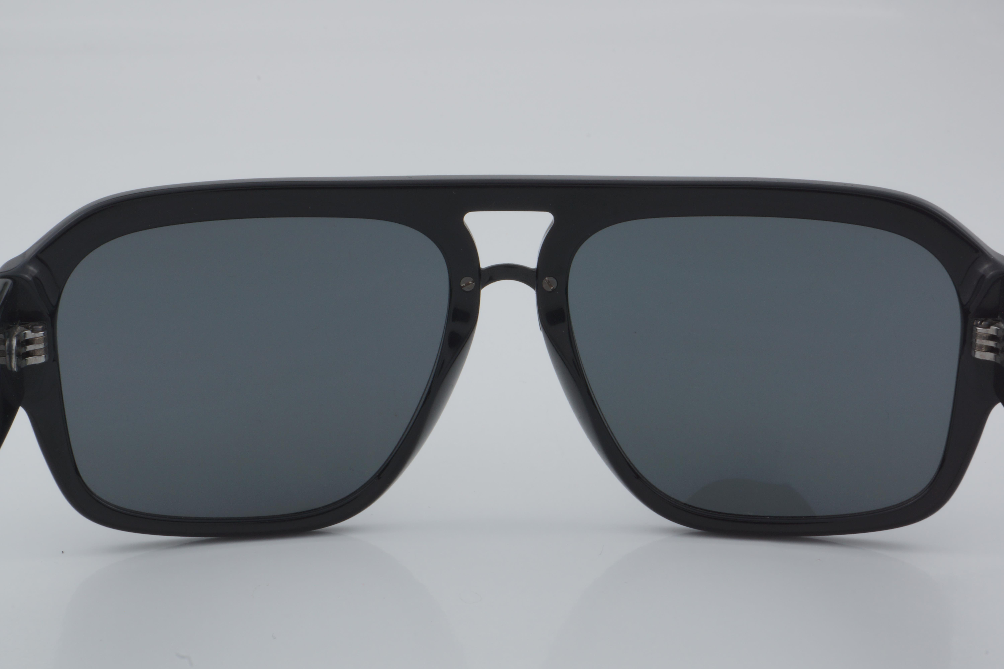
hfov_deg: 29.9
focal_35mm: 68
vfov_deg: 20.2
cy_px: 334
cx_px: 502
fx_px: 1882
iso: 100
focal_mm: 45
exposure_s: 1/4
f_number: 32
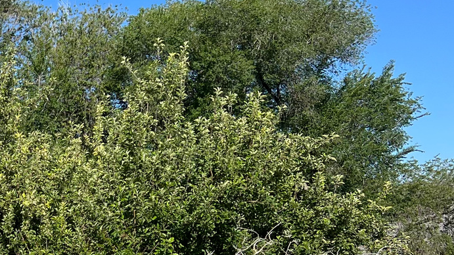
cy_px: 346
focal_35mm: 84
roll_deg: +4.1
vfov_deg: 13.7
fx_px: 1011
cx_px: -161
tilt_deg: -2.7
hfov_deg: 22.3
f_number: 1.5
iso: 50
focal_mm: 5.7
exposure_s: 1/3831
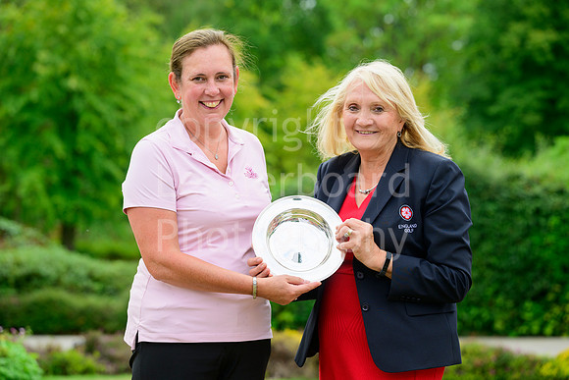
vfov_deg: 13.0
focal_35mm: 105
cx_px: 284
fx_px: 1660
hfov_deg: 19.5
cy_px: 190
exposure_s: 1/500
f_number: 4
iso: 200
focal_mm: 105
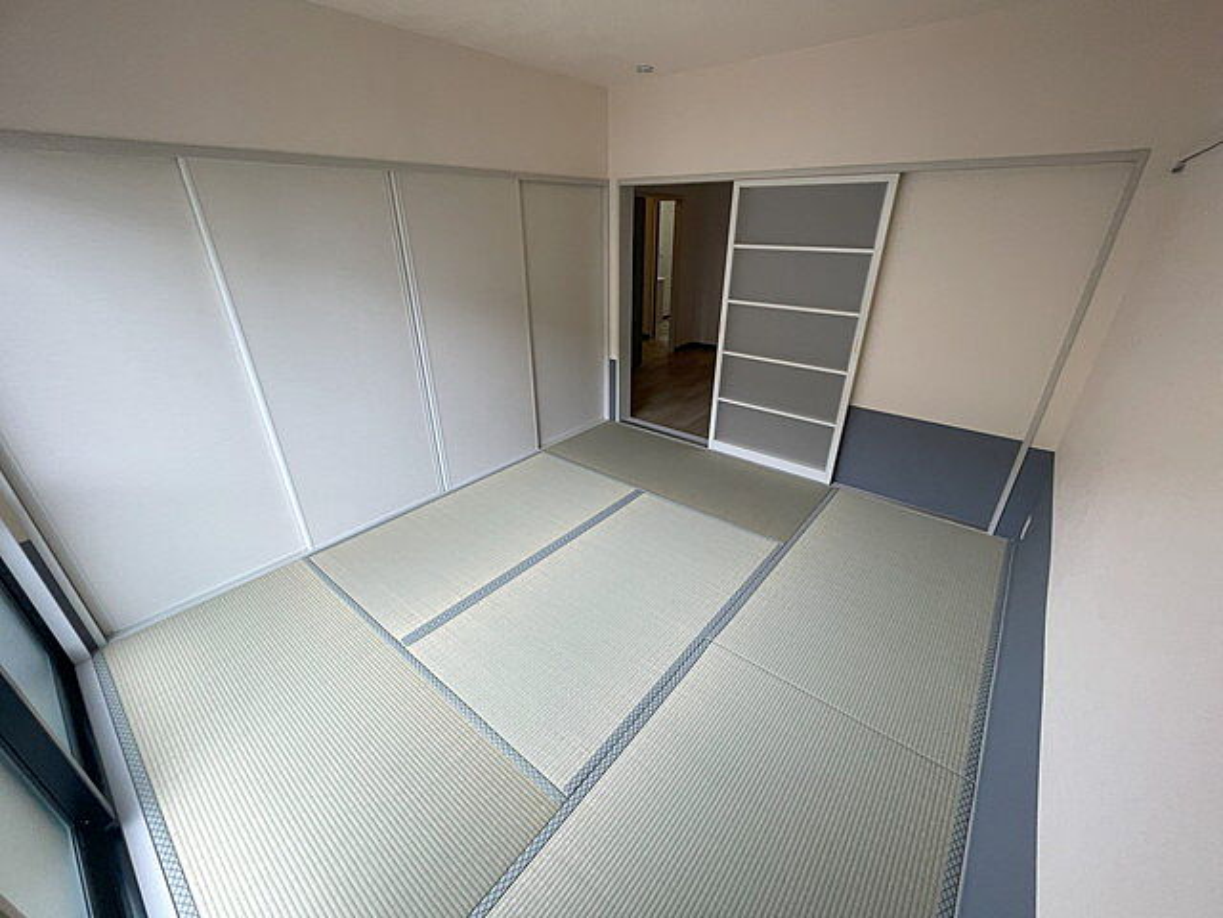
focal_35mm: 14
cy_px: 459
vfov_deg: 85.7
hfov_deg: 102.1
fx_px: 495
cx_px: 612
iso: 80
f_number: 2.4
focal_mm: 1.55
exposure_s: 1/120
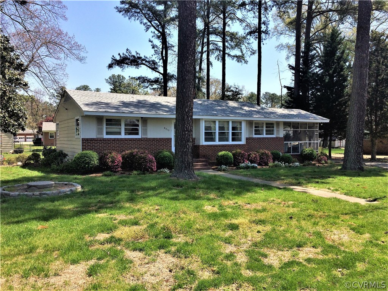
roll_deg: +1.5
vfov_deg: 48.2
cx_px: 194
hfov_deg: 61.7
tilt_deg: -1.9
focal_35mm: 29
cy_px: 146
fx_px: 325
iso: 32
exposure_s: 1/1368
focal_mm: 4.15
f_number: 2.2
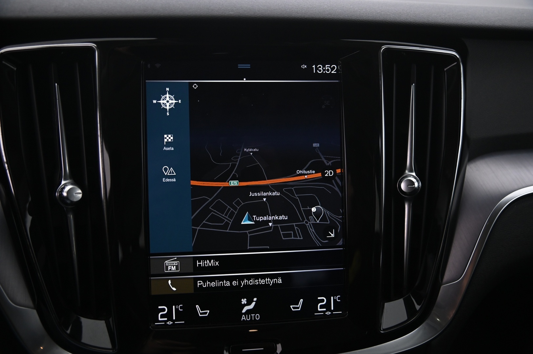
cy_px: 177
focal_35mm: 32
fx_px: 473
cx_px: 266
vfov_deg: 41.1
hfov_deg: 58.8
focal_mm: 32
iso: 2000
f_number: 4
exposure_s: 1/25
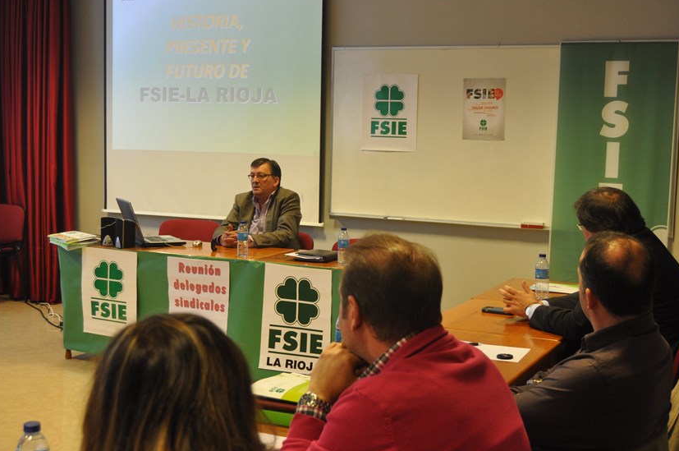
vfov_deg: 25.9
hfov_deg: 38.2
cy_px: 219
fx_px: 979
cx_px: 333
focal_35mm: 52
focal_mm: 28
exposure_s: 1/60
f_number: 4
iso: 640
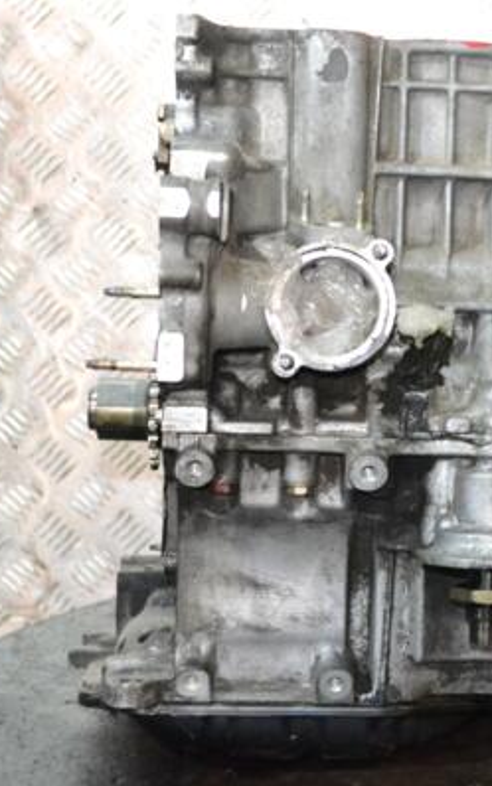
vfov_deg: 24.9
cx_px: 500
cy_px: 393
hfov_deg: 15.4
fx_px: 1779
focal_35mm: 83
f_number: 7.1
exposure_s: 1/60
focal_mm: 36
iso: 3200
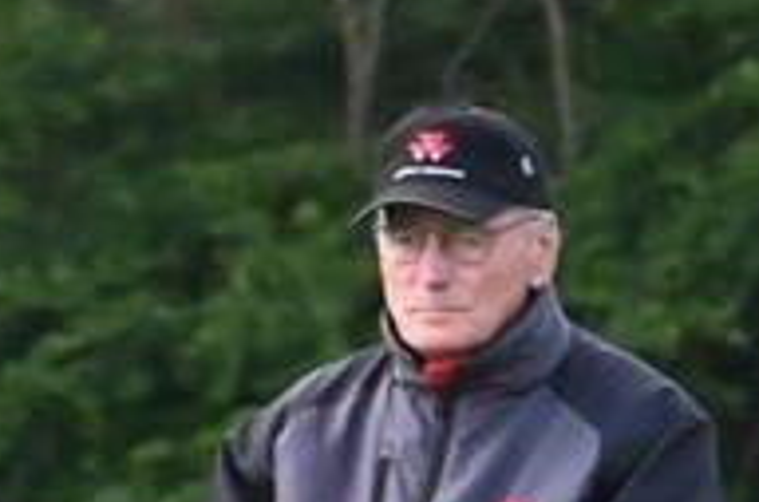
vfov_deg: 0.9
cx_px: 0
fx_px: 33713
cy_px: 713
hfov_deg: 1.3
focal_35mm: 1603
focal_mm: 310
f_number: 13
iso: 32000
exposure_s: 1/8000
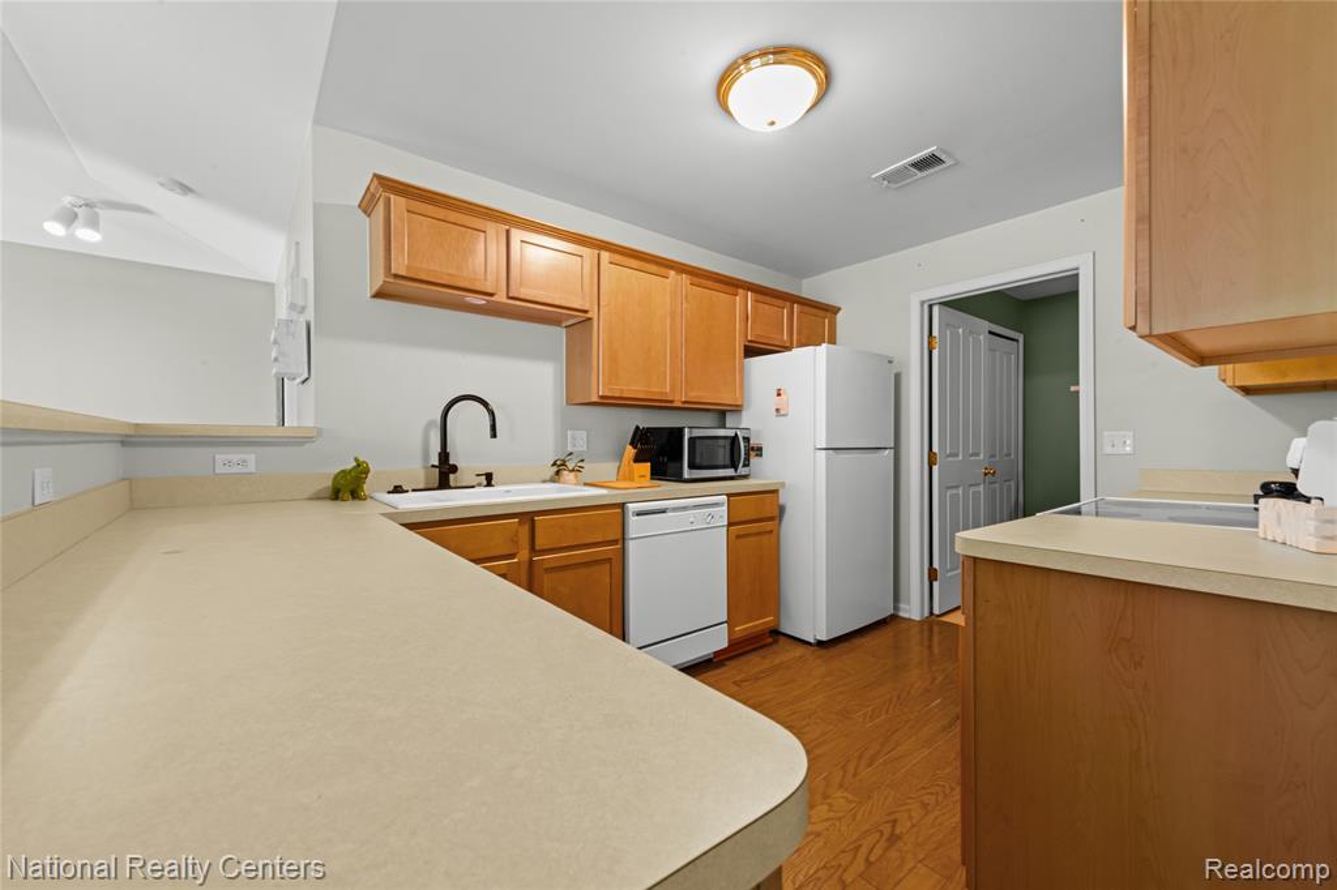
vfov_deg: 81.2
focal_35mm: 14
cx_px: 668
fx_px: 520
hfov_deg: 104.3
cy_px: 445
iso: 400
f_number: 10
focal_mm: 14
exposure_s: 1.3
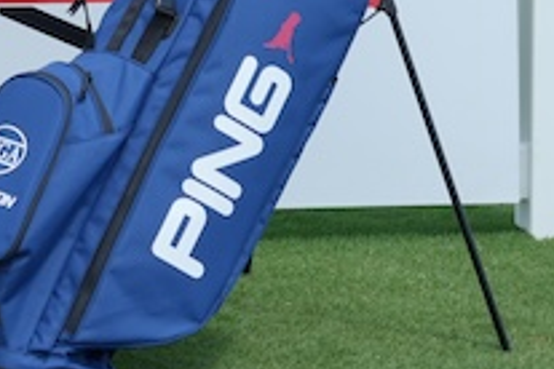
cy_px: -318
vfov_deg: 9.6
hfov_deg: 15.1
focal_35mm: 135
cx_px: 139
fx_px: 2077
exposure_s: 1/500
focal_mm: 31
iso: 100
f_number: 4.5
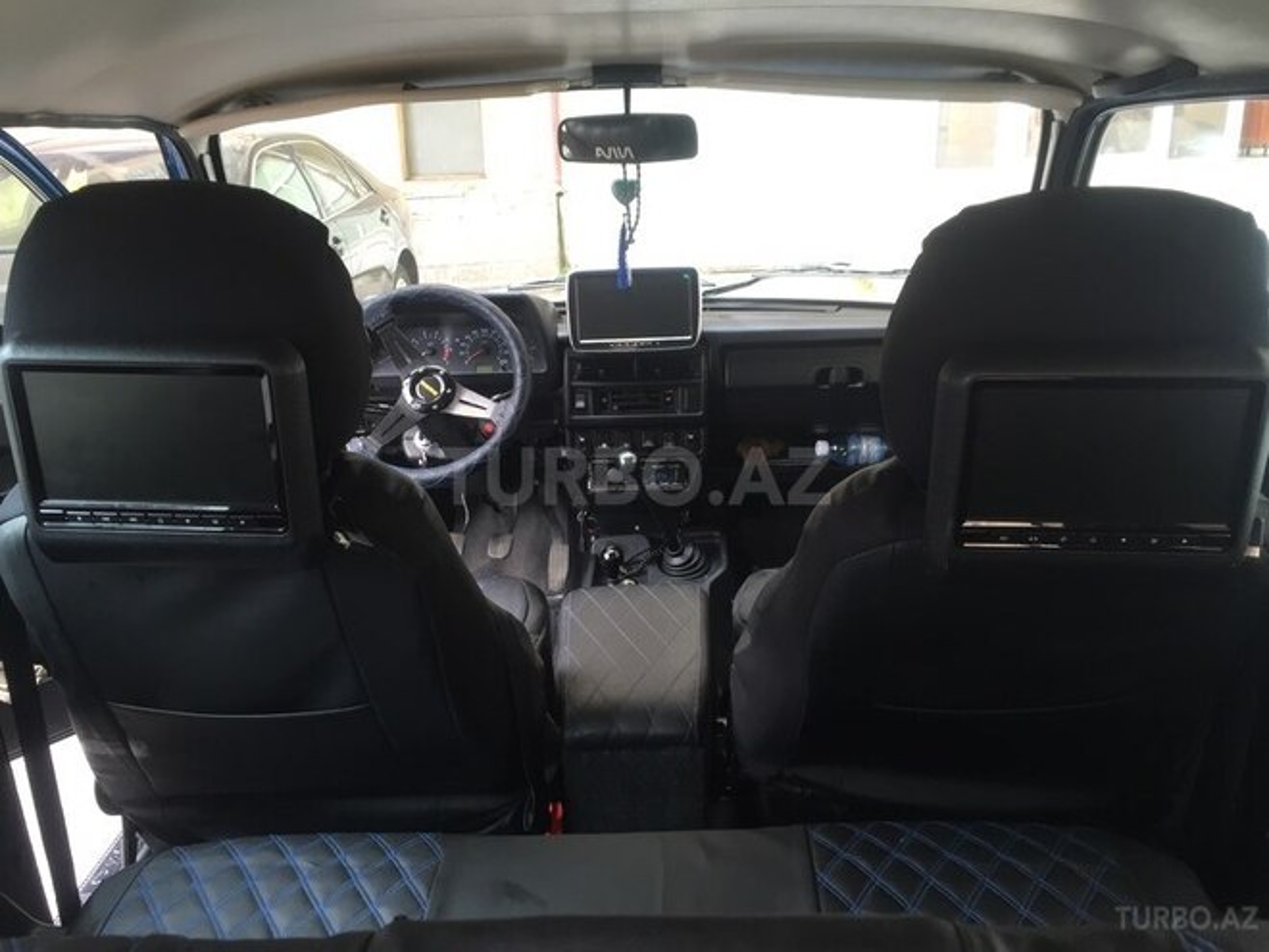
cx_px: 634
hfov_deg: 61.7
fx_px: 1063
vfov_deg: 48.2
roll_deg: +3.6
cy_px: 476
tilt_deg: -16.8
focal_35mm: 29
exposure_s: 1/33
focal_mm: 4.15
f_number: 2.2
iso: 32
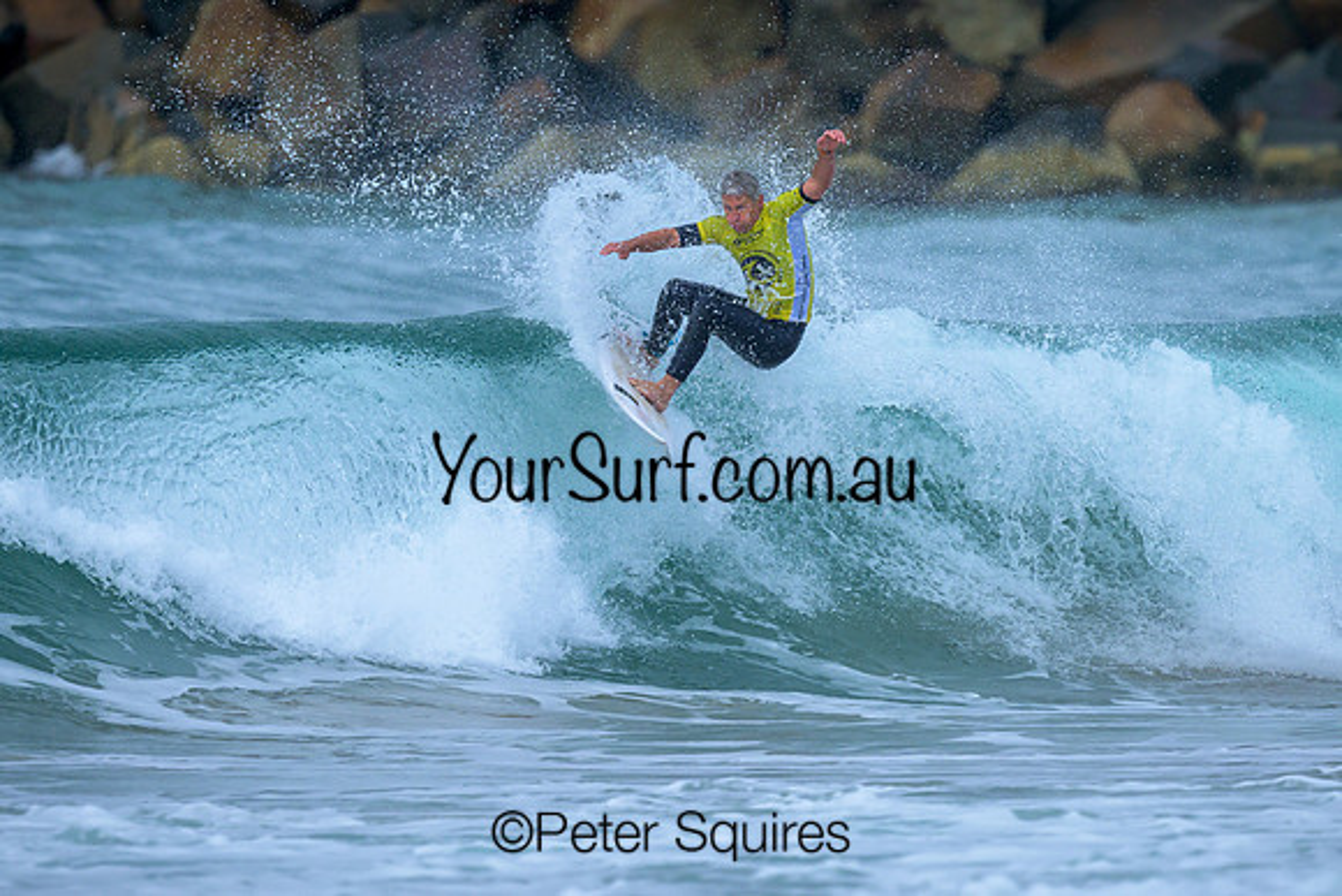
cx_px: 696
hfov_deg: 1.9
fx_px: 41007
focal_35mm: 1100
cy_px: 404
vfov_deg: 1.3
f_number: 6.3
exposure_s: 1/2000
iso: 450
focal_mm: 800
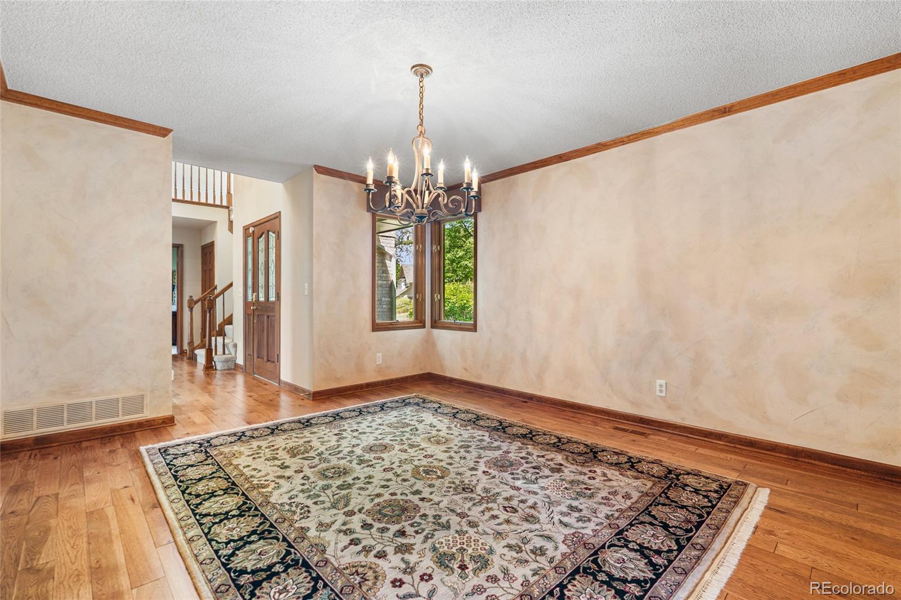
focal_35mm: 16
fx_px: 413
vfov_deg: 72.0
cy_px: 300
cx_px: 450
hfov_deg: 95.0
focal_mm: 16.5
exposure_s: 2.5
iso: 100
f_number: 4
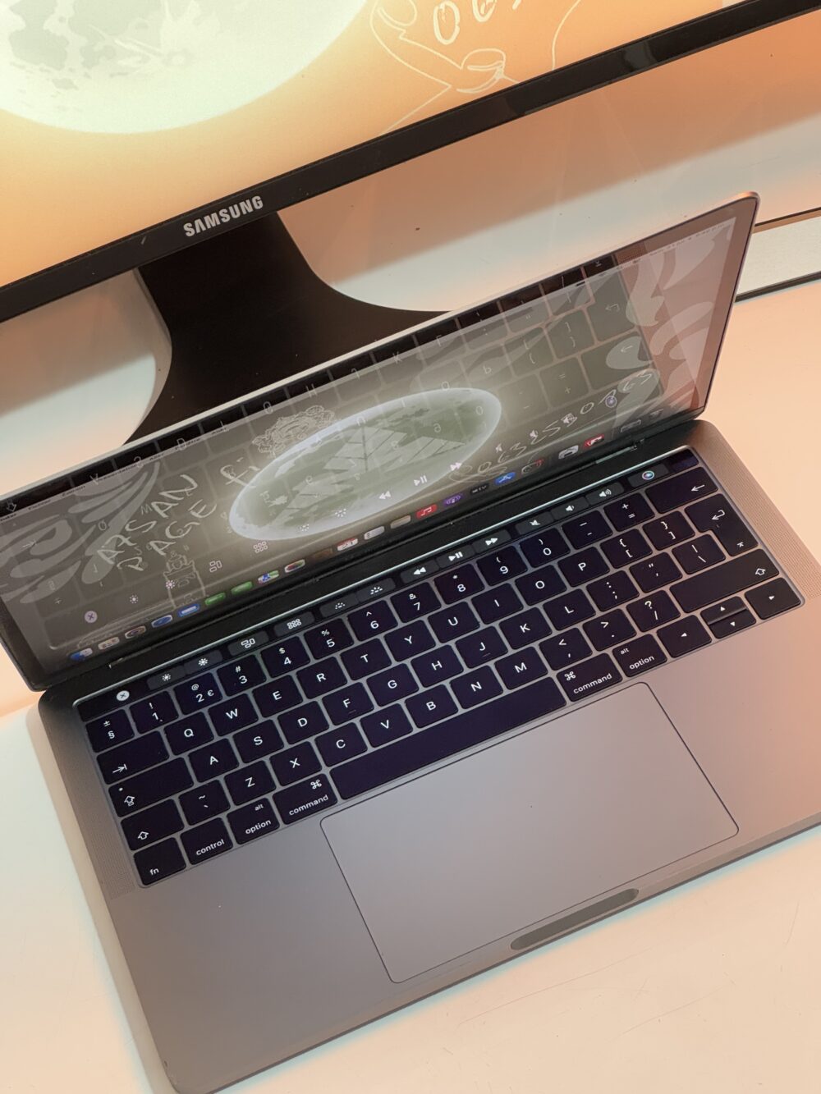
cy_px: 547
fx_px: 2435
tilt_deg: -41.3
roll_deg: +15.1
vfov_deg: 25.3
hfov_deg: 19.1
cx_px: 410
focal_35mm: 77
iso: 640
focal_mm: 9
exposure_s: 1/33
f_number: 2.8
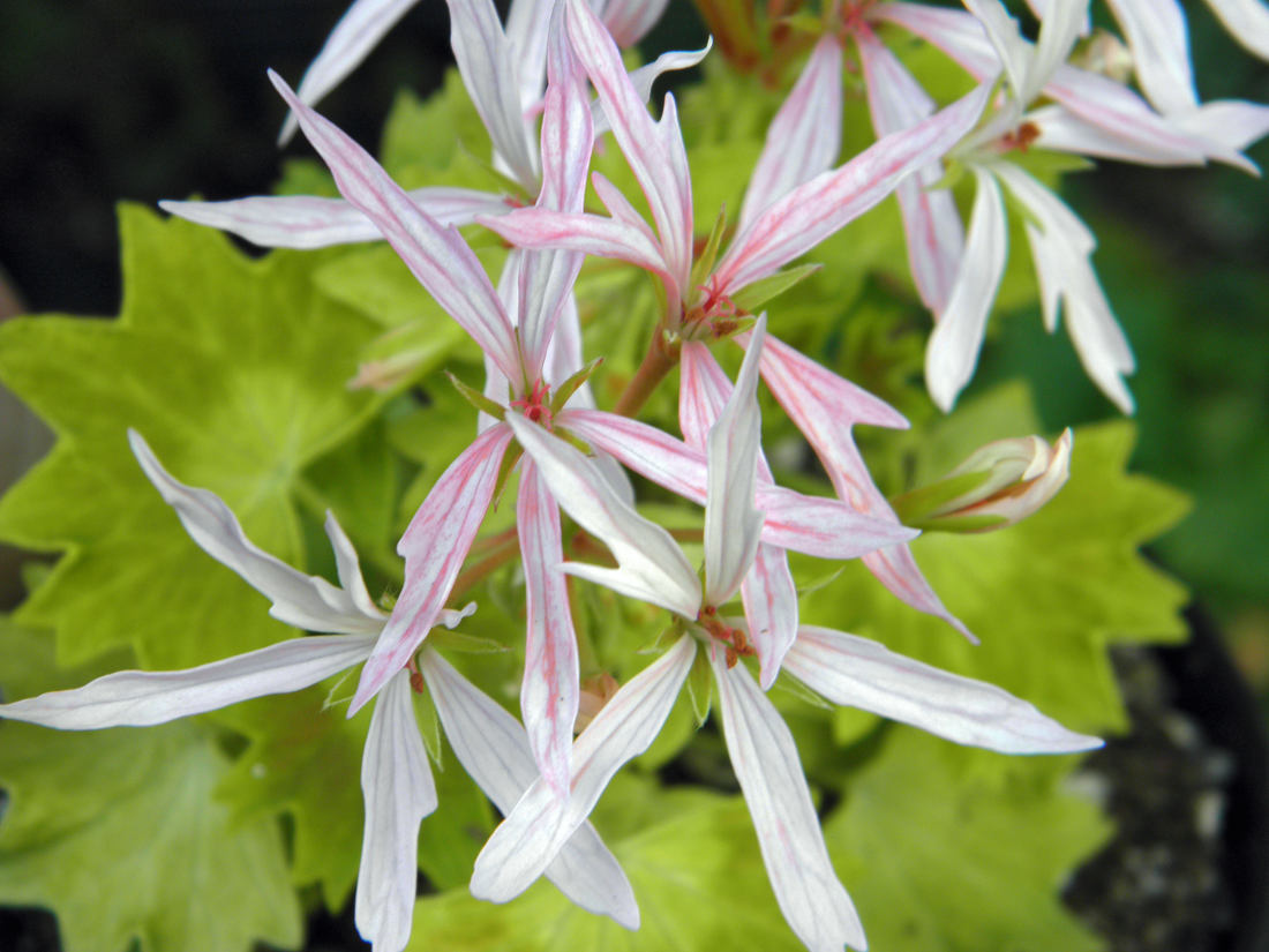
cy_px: 476
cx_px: 634
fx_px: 2933
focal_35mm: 80
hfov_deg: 24.4
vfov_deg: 18.4
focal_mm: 14.3
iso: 100
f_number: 4.4
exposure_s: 1/125
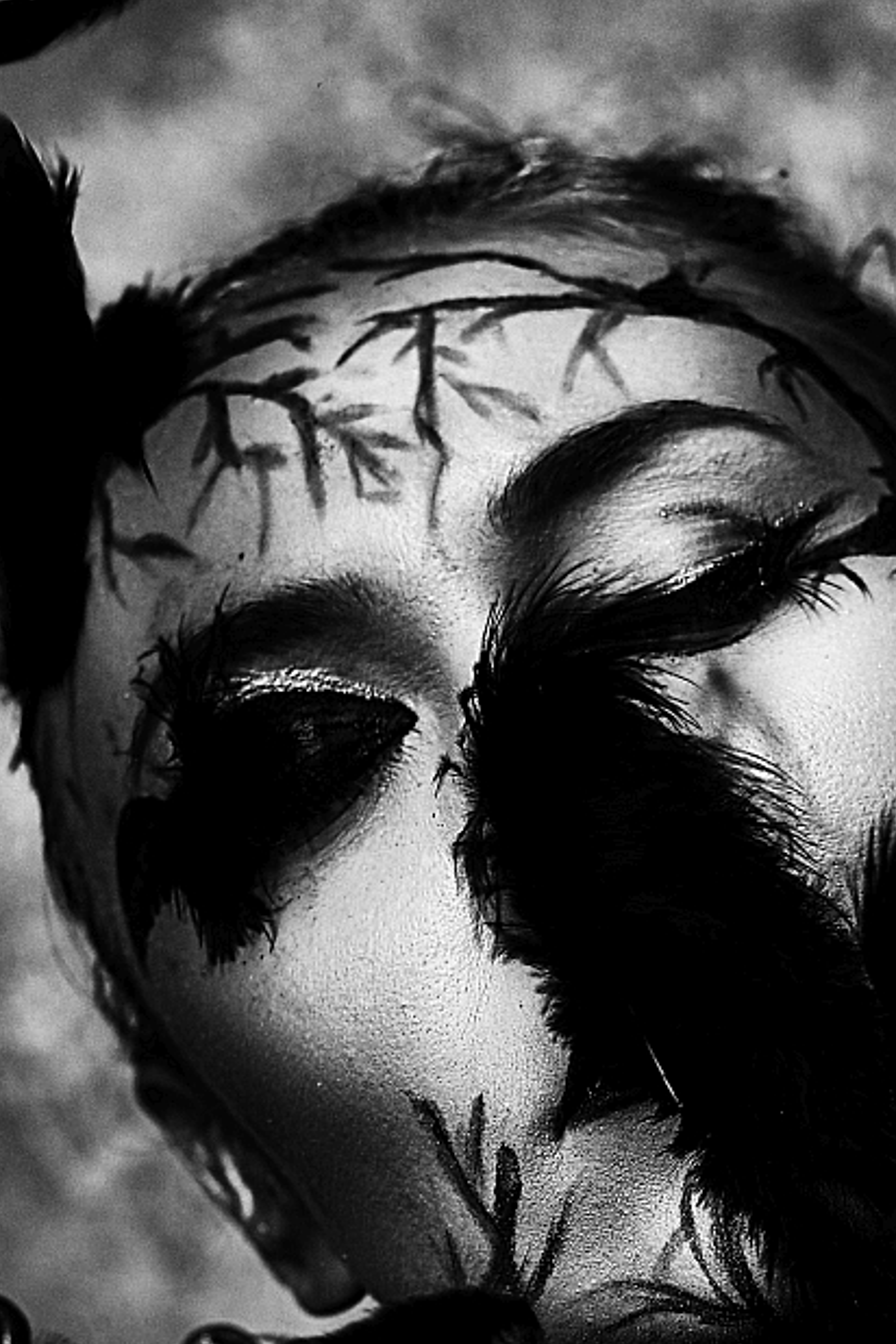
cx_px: 245
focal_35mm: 89
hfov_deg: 15.3
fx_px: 3322
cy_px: 1109
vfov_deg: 22.5
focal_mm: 50
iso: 100
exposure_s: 1/160
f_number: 4
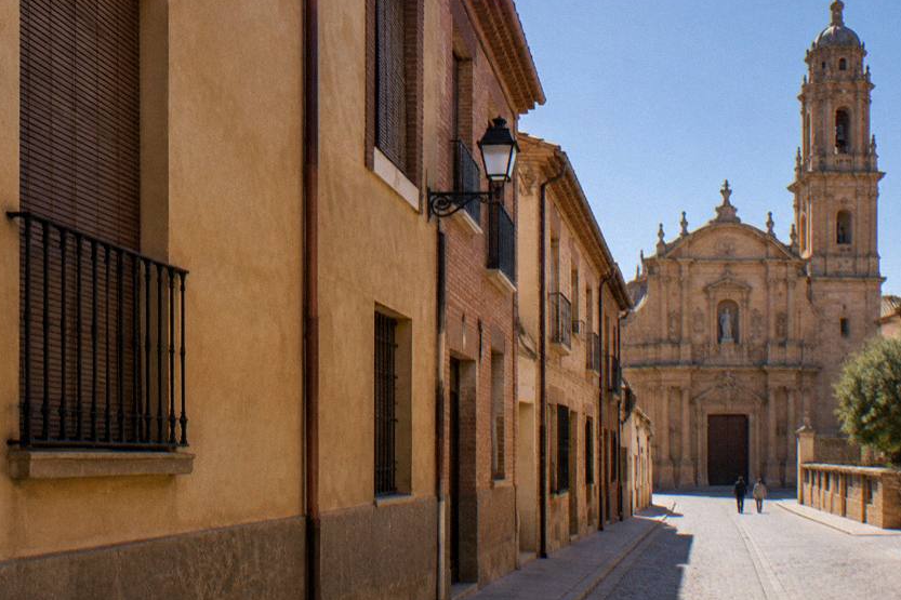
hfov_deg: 46.3
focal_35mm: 42
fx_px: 1051
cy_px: 296
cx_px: 515
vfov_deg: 31.9
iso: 500
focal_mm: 35
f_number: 9
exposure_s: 1/400
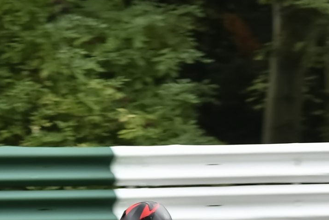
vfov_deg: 3.5
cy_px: 259
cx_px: 343
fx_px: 3546
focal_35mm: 388
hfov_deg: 5.3
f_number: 5
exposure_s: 1/250
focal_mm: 92
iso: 720
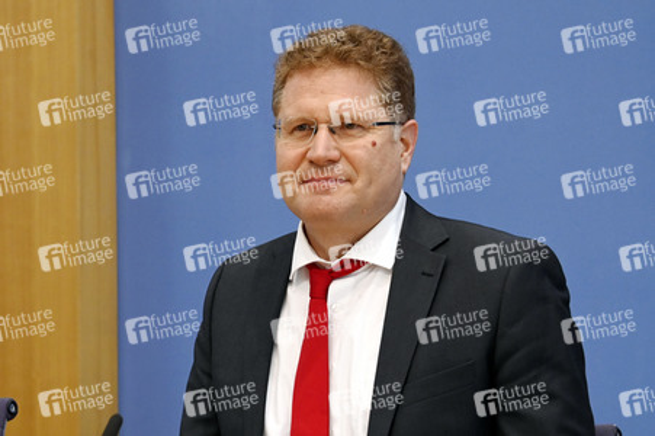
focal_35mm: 78
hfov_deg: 26.0
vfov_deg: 17.5
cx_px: 328
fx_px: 1418
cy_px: 218
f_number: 5.6
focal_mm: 78
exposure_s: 1/640
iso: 3600
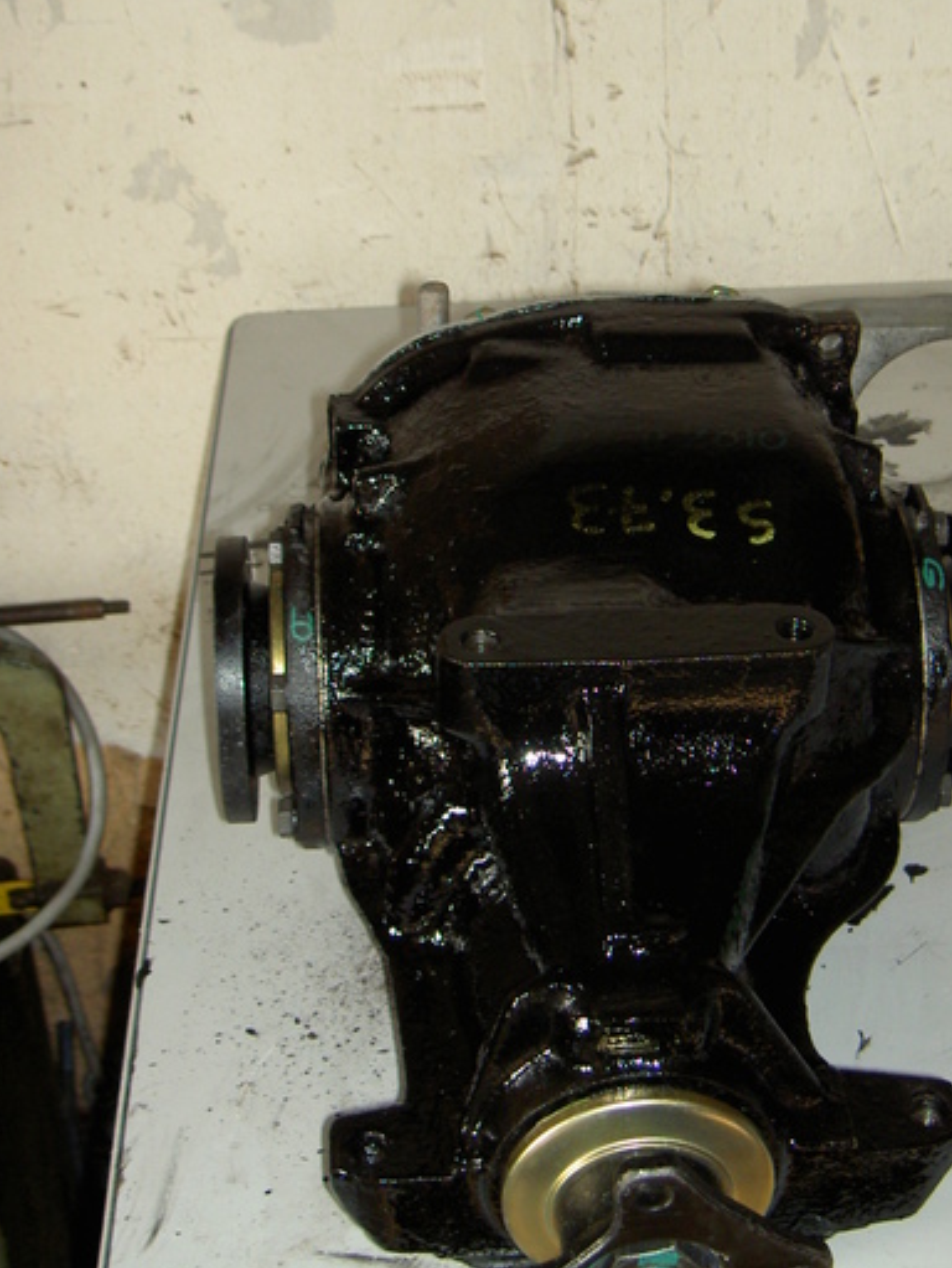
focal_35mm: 61
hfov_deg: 24.0
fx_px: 2234
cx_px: 605
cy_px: 489
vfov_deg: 31.5
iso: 100
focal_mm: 8
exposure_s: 1/60
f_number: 2.8
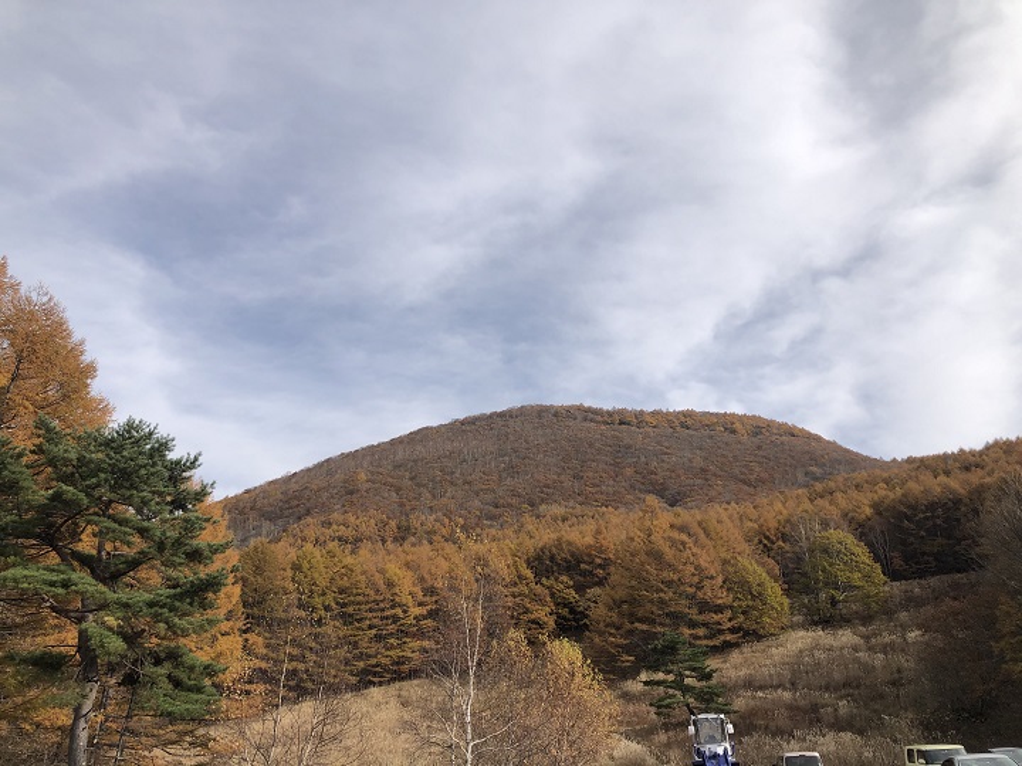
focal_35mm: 28
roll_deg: -3.5
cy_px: 383
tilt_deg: +22.4
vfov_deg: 49.7
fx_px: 827
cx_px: 511
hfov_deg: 63.4
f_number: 1.8
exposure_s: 1/1845
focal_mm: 3.99
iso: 20
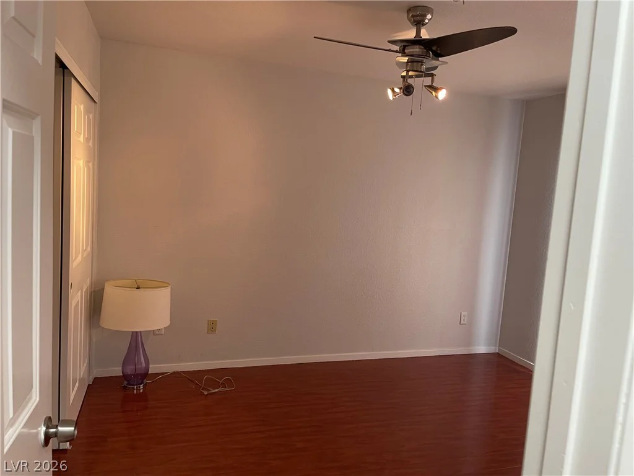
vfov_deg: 54.9
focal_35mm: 25
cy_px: 238
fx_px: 458
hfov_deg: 69.4
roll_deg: -3.6
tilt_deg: -5.8
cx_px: 317
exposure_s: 1/60
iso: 125
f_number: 1.6
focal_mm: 5.1
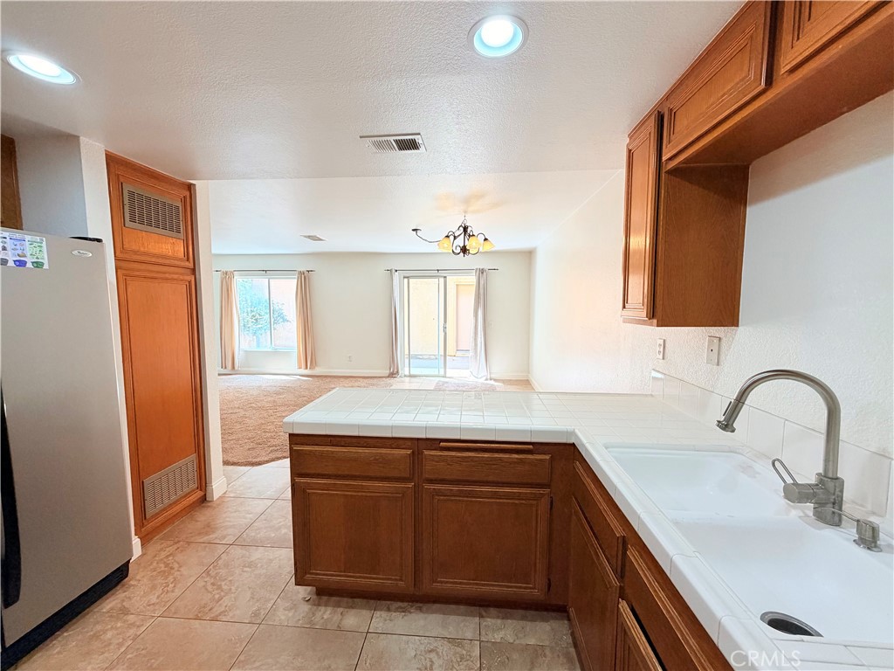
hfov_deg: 102.1
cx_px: 447
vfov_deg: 85.7
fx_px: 362
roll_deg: +0.7
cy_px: 336
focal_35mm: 14
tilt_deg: -5.7
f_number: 2.2
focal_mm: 2.22
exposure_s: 1/120
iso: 125
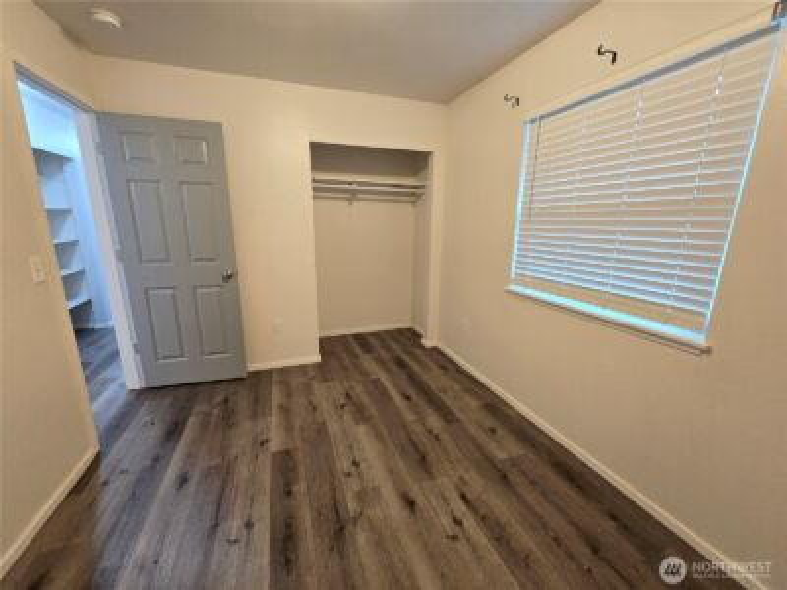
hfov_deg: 106.2
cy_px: 295
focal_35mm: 13
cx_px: 394
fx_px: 296
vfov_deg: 89.9
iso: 400
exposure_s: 1/60
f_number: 2.2
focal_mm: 2.2
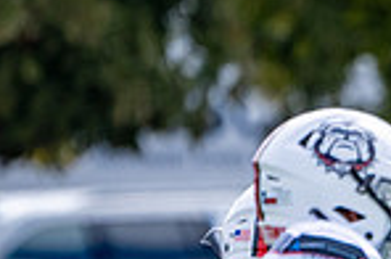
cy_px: 386
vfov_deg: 0.7
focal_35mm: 1882
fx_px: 20397
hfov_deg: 1.1
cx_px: 775
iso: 640
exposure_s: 1/2500
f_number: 5.6
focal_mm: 400
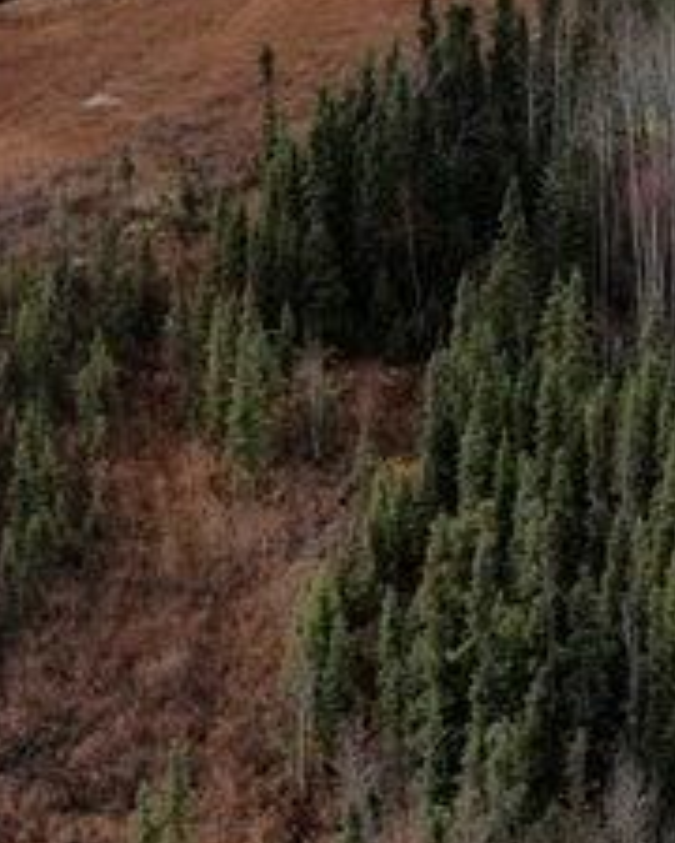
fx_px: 2222
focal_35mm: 89
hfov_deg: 16.6
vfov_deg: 20.7
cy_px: -22
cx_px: 778
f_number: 2.8
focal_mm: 4.39
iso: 100
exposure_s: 1/640
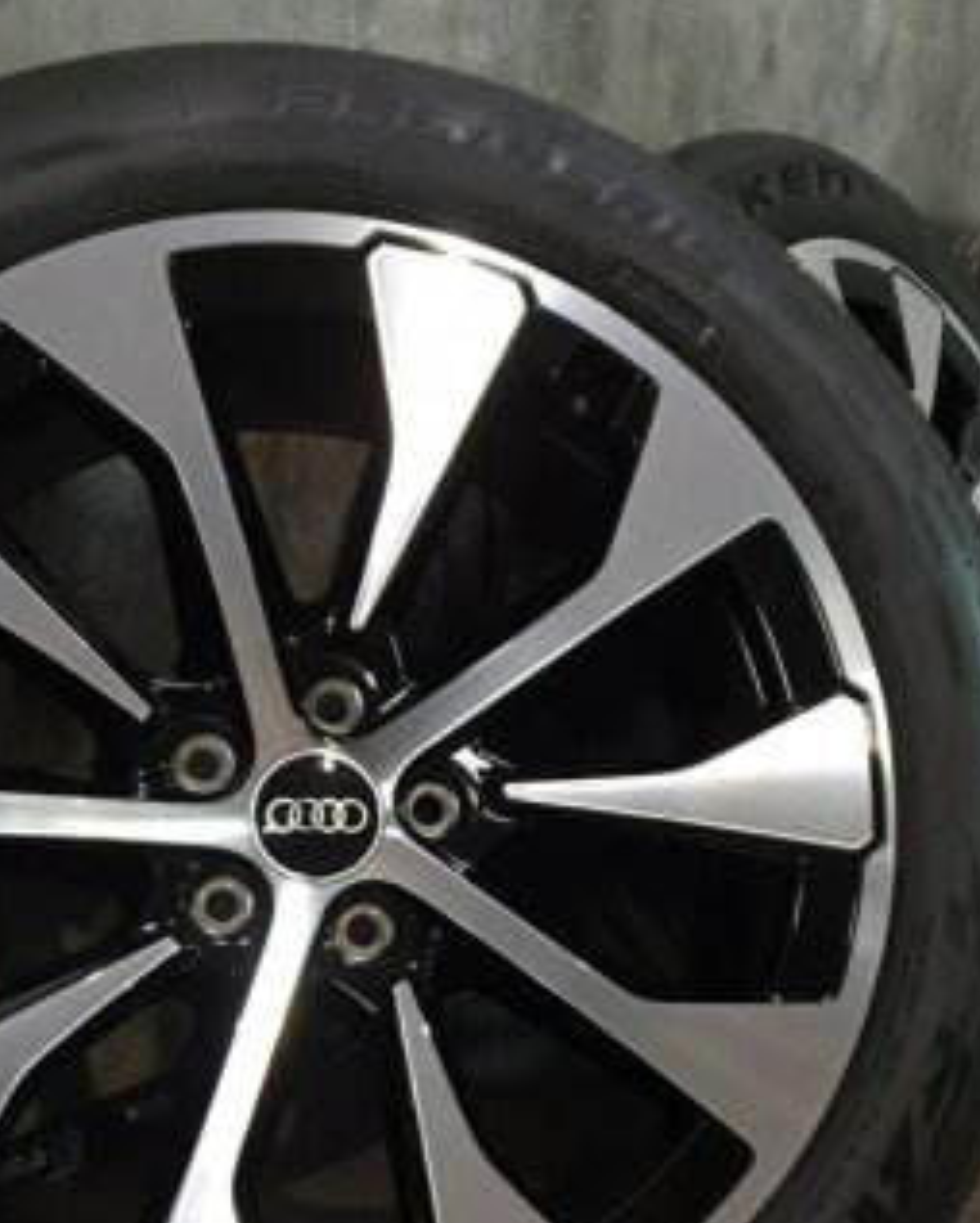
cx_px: 494
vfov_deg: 38.1
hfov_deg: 31.5
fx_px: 1739
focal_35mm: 48
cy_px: 856
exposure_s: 1/50
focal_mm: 4.3
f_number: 1.5
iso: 200
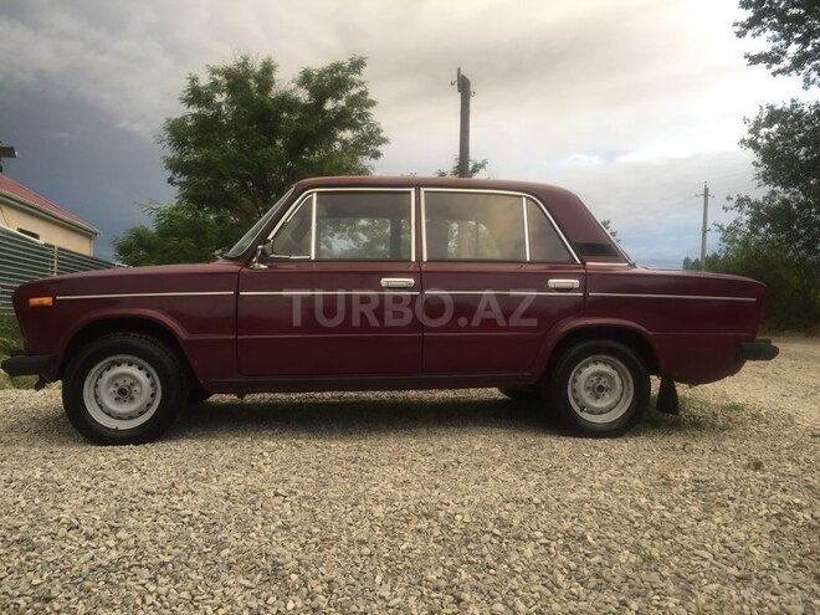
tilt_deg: +3.3
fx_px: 687
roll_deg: -1.6
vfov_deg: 48.2
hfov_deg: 61.7
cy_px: 308
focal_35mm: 29
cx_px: 410
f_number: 2.2
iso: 40
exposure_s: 1/100
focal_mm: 4.15
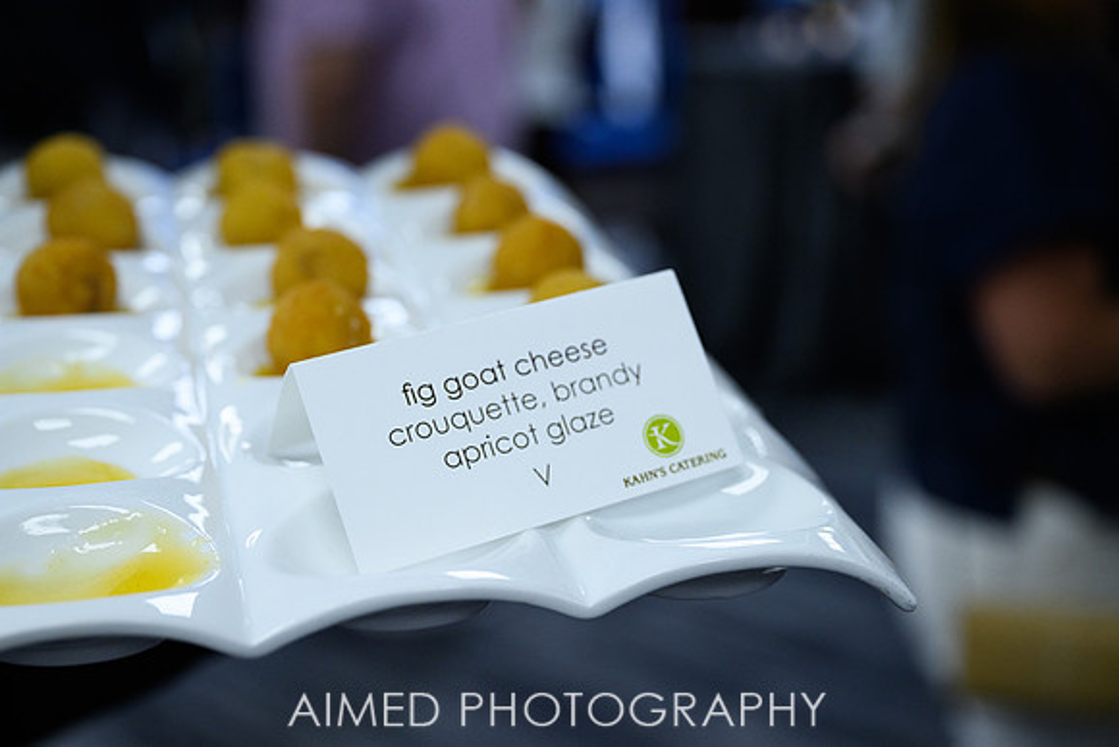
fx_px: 1710
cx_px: 560
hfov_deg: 36.2
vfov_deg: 24.6
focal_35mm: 55
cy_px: 374
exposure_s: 1/400
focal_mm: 55
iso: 2500
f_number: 4
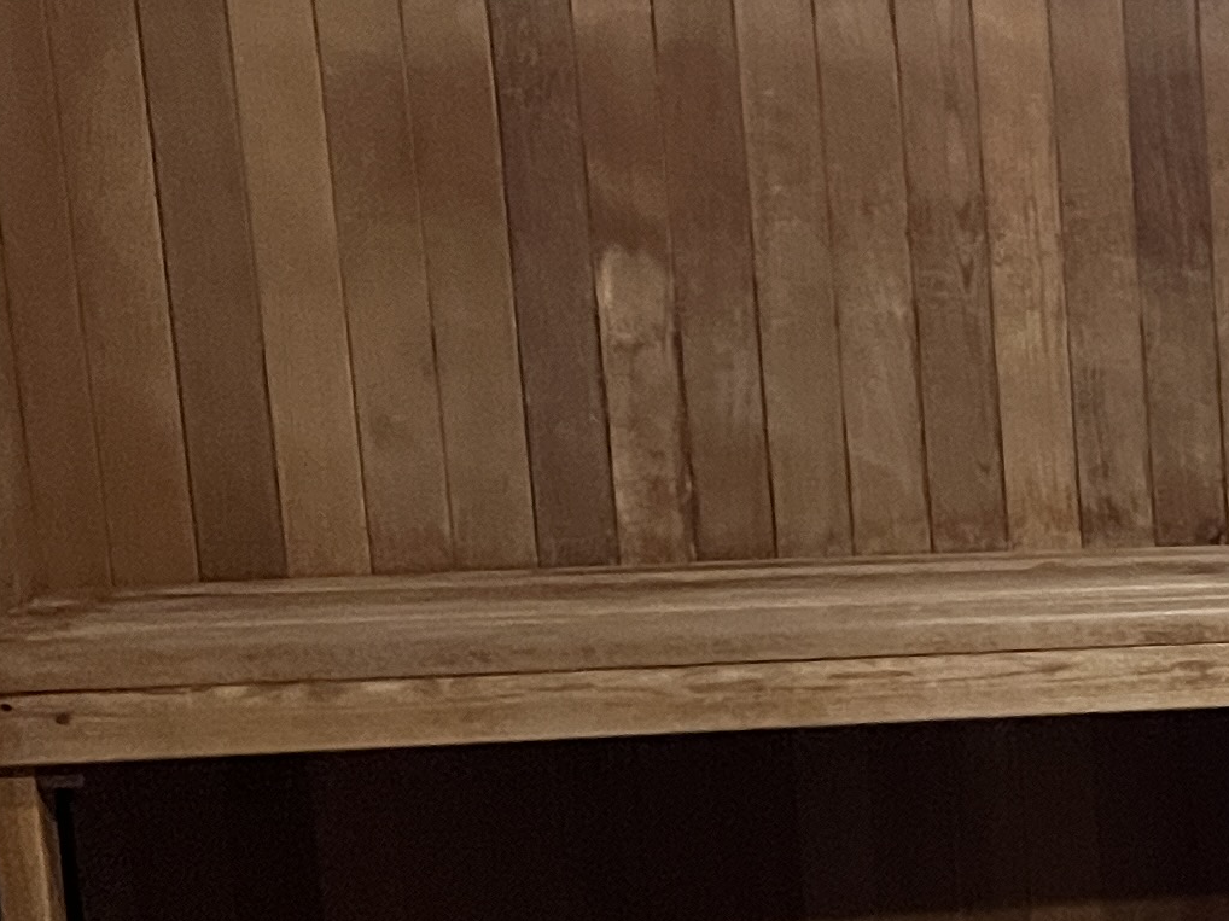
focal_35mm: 103
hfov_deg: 16.2
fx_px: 3656
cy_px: 876
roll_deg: -0.3
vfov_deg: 14.2
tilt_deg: -12.3
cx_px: 2191
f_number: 1.5
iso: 640
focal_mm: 5.7
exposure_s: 1/30
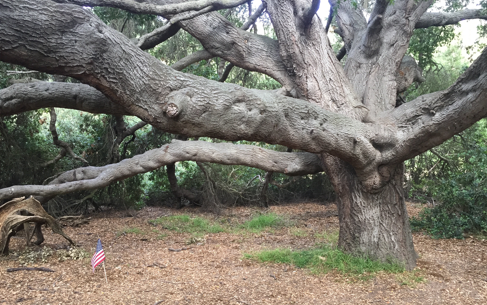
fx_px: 411
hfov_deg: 61.2
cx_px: 243
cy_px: 171
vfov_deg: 40.5
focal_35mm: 31
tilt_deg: -0.1
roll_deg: -1.1
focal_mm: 4.15
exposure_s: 1/30
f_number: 2.2
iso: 32
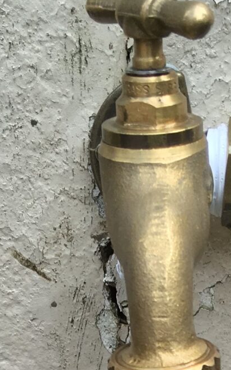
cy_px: 704
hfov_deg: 11.0
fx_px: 1199
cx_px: 193
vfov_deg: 14.8
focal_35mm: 119
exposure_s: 1/126
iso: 25
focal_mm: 4.15
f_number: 2.2
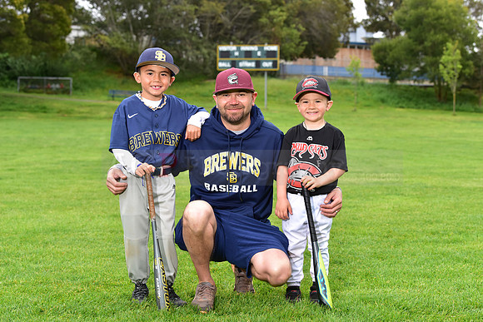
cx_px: 242
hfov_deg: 28.8
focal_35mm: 70
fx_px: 939
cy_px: 161
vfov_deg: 19.5
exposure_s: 1/250
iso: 400
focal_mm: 70
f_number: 6.3
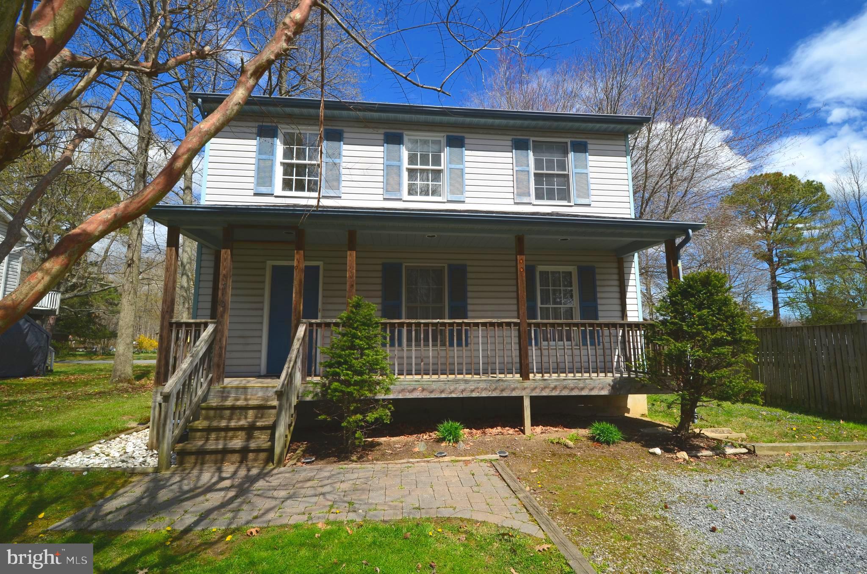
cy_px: 287
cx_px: 434
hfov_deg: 100.5
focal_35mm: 15
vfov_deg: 77.1
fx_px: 360
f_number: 10
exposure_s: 1/250
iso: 200
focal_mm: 10
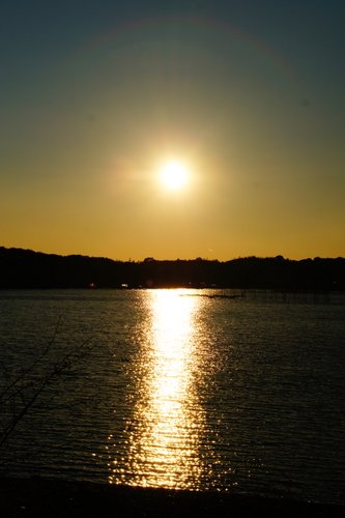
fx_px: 1057
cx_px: 172
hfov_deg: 18.5
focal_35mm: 74
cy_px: 259
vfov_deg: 27.5
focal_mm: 49
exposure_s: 1/2000
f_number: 11
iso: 200
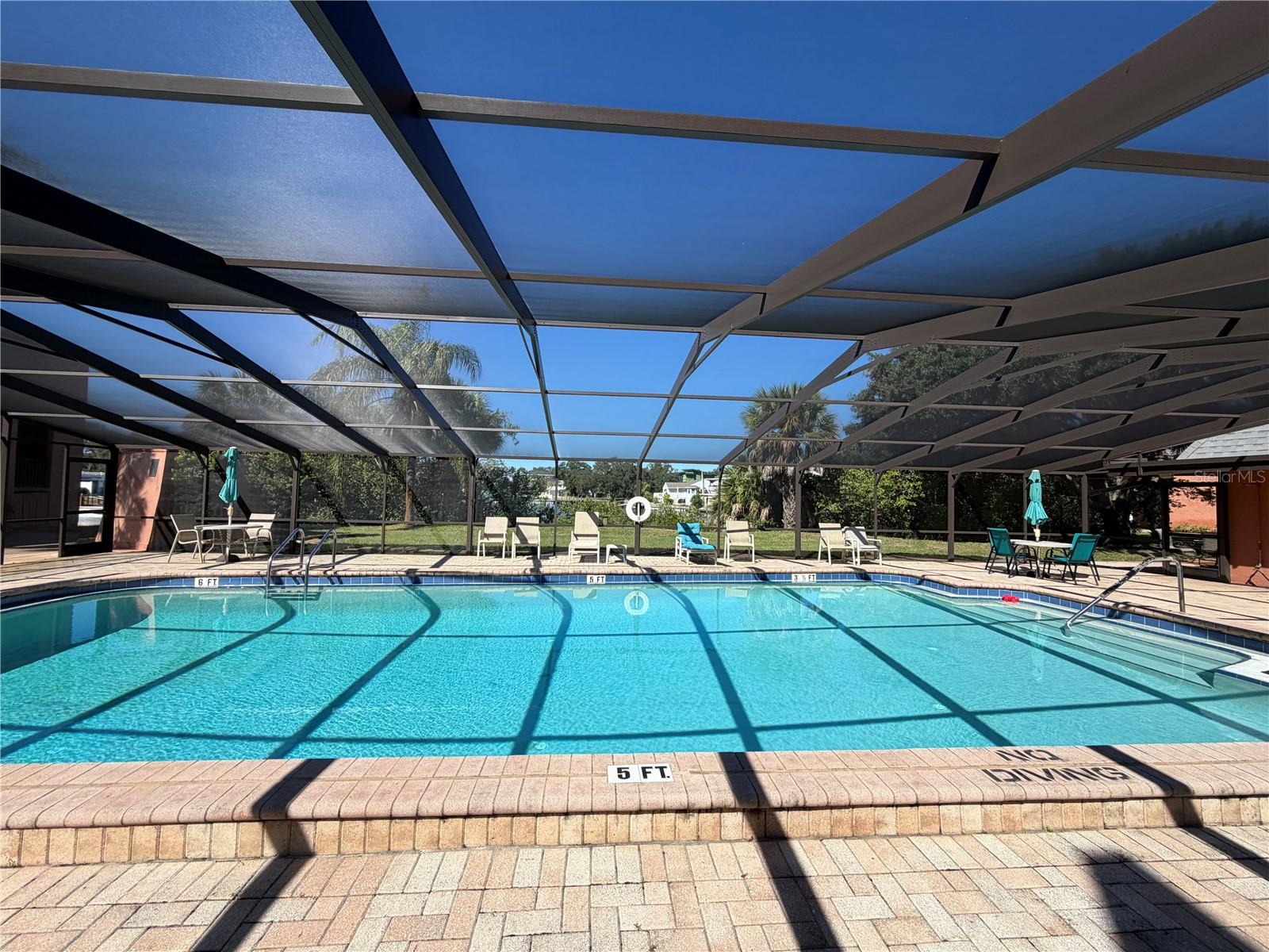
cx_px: 634
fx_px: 513
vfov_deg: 85.7
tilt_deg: +2.2
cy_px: 476
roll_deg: -1.0
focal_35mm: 14
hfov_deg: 102.1
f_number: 2.2
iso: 32
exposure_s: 1/770
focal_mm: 2.22
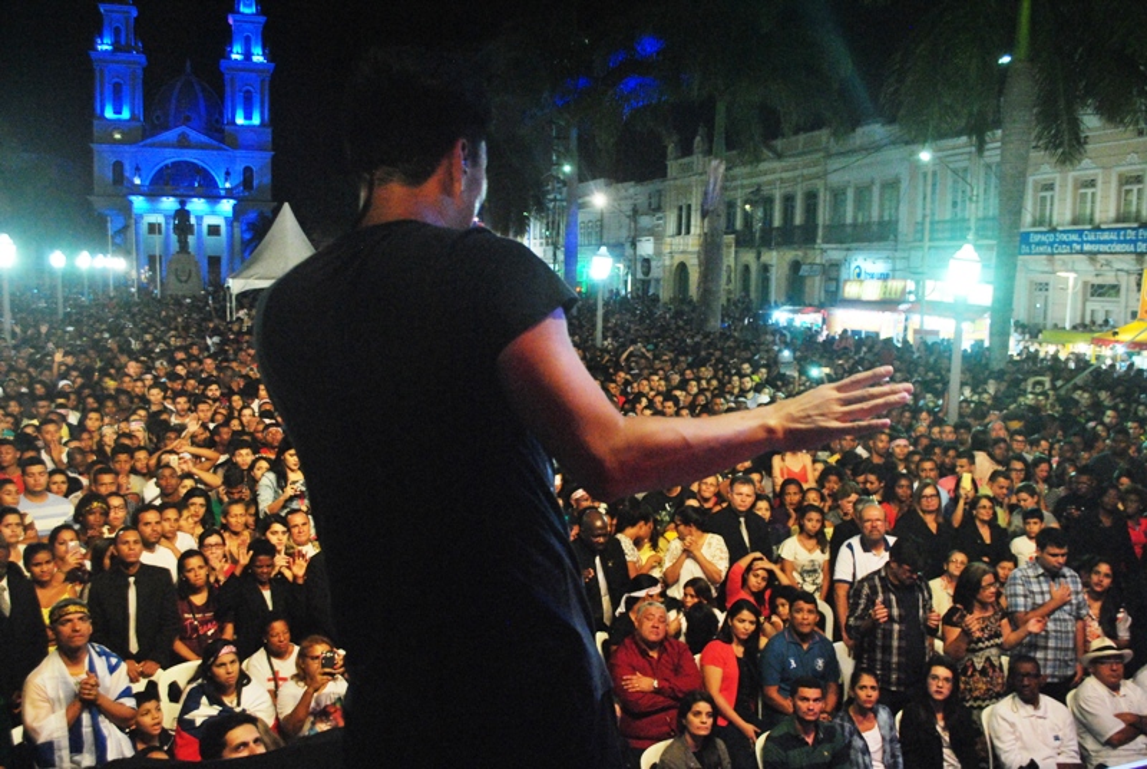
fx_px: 1053
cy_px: 384
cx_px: 574
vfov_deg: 40.1
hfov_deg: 57.2
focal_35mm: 33
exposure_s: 1/60
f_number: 4.5
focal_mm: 22
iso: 1600
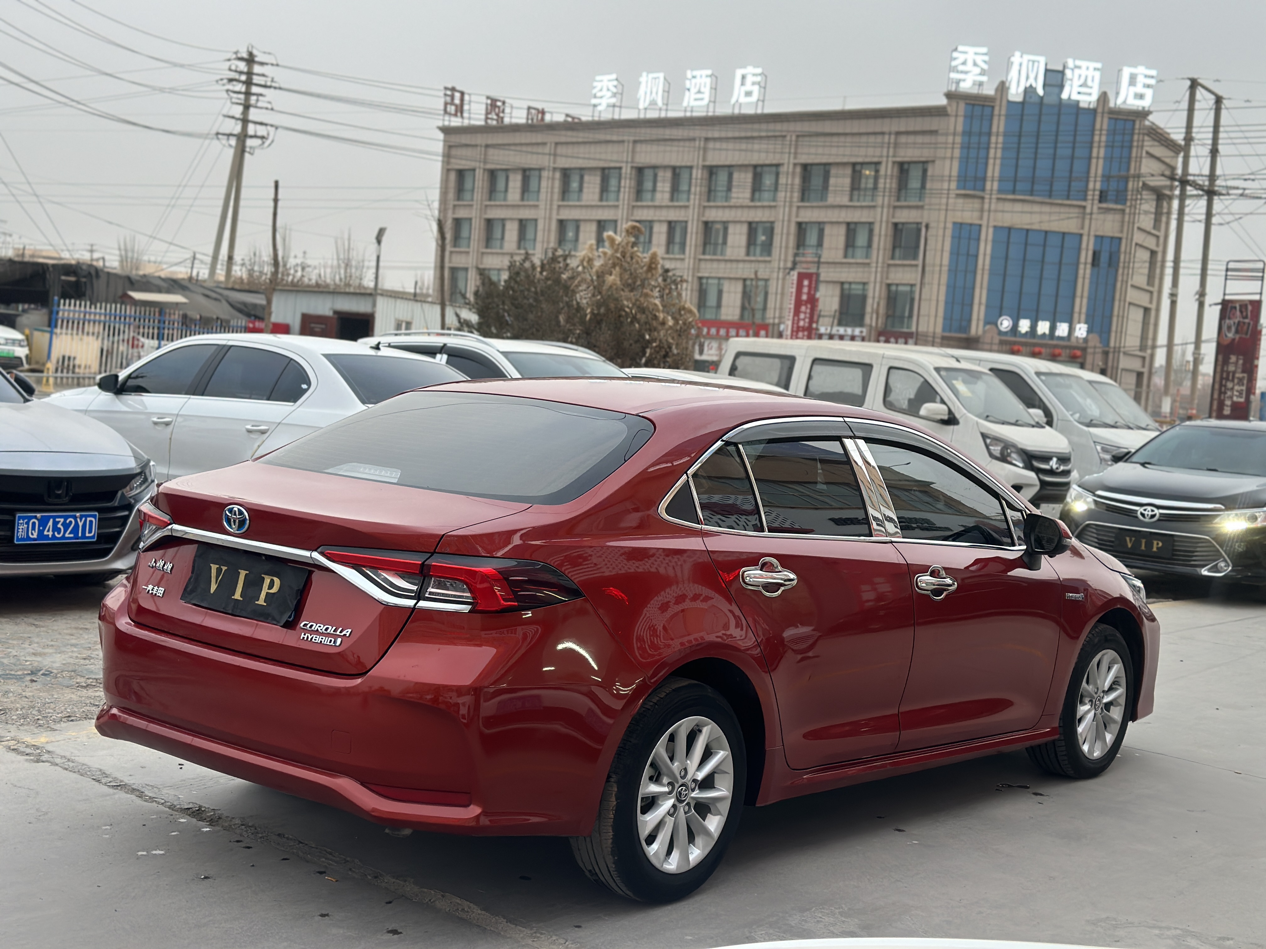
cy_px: 474
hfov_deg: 39.7
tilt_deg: -4.3
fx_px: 1755
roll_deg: -5.1
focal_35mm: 48
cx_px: 633
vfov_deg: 30.3
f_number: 1.78
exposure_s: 1/172
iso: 100
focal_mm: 6.86
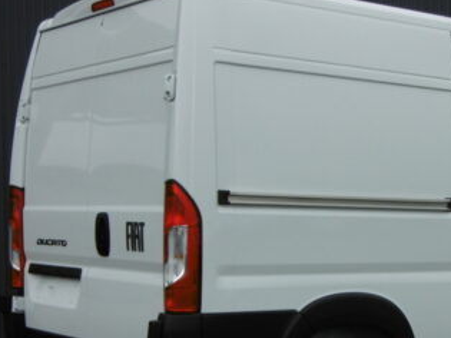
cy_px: 248
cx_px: 385
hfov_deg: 23.4
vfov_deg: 17.9
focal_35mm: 82
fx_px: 1068
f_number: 3.8
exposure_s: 1/1000
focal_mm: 7.7
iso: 100
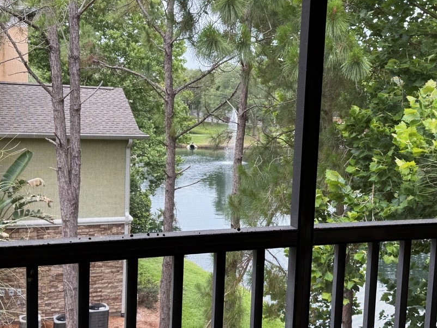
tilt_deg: -7.7
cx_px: 279
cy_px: 180
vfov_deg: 30.2
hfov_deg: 39.3
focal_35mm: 48
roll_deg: -3.7
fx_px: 606
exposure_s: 1/327
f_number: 1.78
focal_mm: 6.76
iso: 100
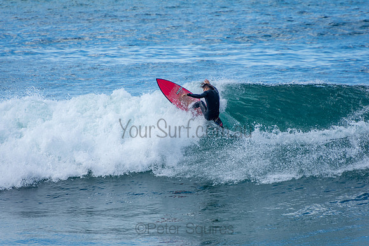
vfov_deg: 2.3
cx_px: 184
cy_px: 123
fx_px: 6151
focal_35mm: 600
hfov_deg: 3.4
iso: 450
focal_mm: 400
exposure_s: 1/2000
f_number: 5.6
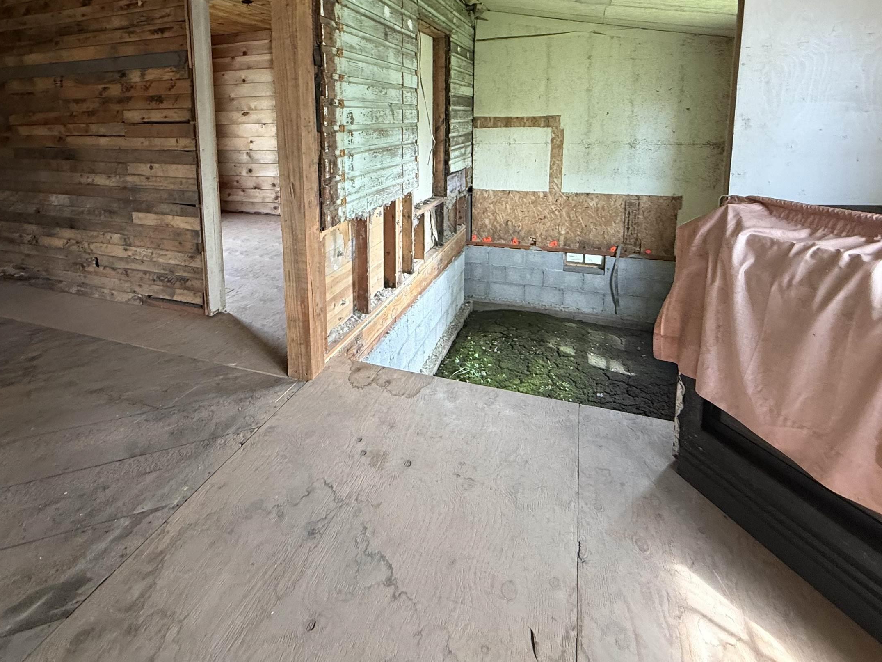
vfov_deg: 63.4
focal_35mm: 20
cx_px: 364
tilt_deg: -8.7
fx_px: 510
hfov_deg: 81.0
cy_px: 195
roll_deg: +1.6
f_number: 2.2
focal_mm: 2.22
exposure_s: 1/78
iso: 320
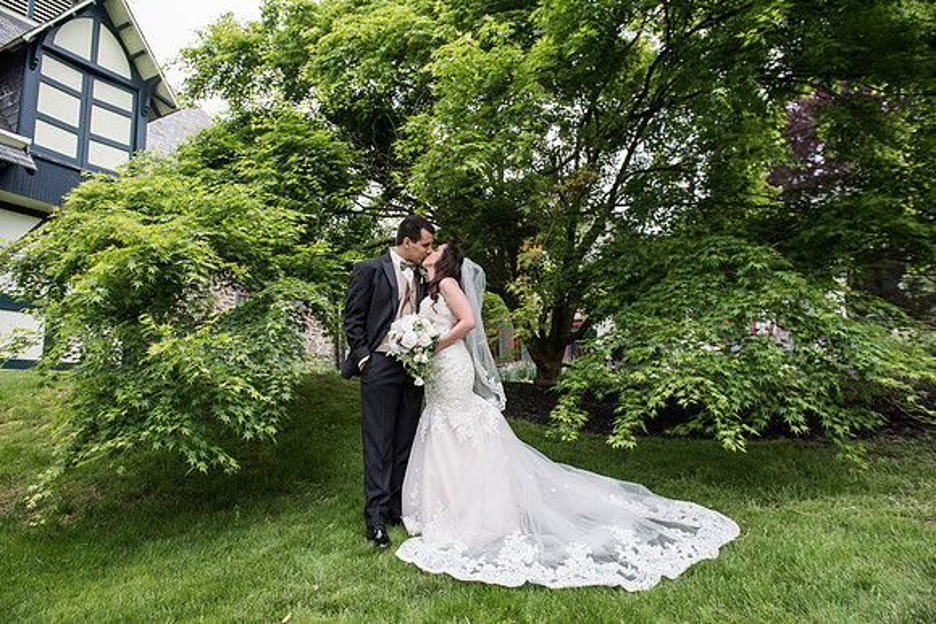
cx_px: 468
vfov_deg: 53.2
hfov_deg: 73.7
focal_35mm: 24
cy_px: 312
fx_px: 624
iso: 640
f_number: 4
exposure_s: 1/1000
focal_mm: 24
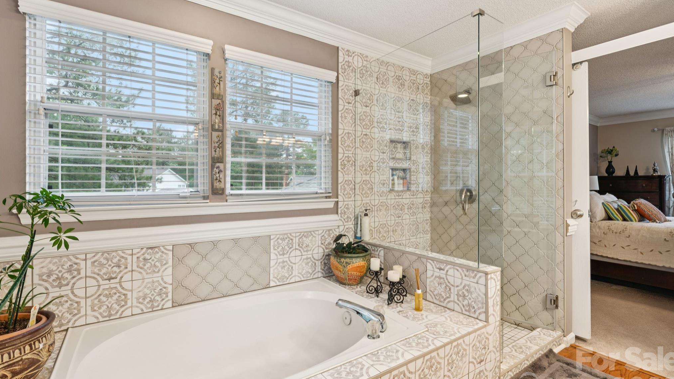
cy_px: 185
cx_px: 341
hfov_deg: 95.6
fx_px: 306
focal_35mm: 17
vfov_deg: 63.6
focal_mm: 16.1
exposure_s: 1/4
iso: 100
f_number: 9
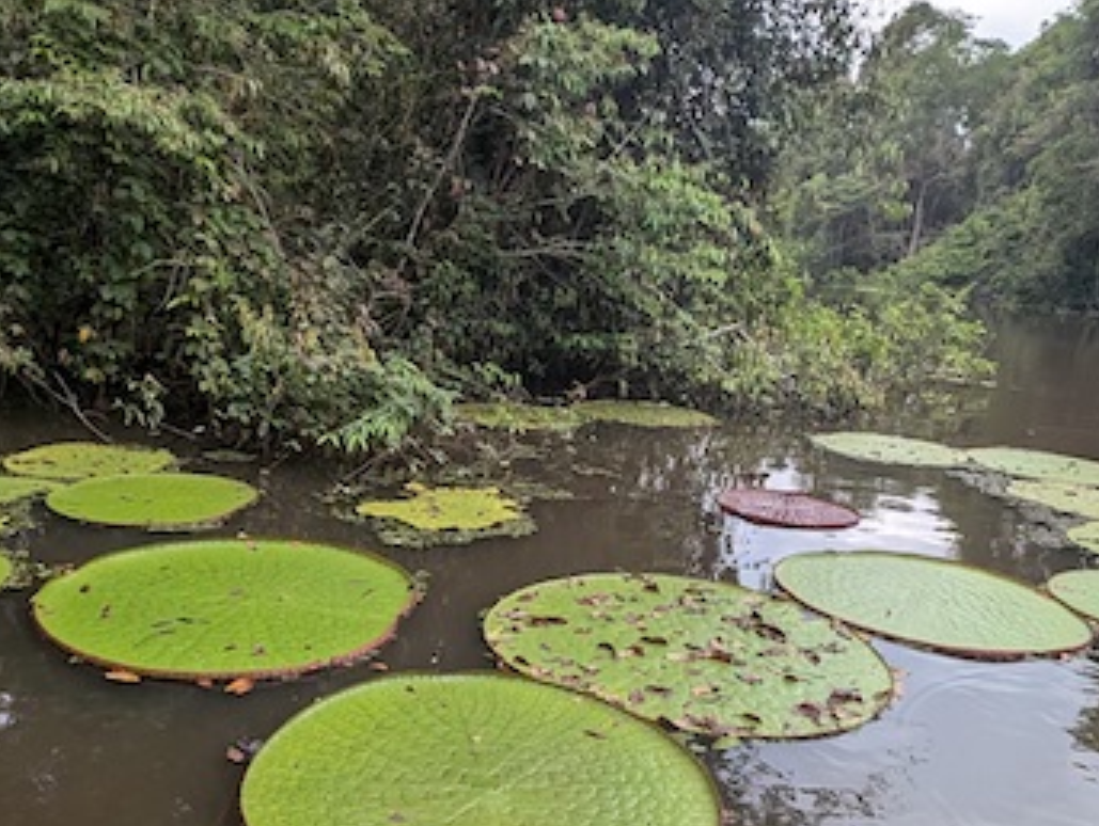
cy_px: 525
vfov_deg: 49.3
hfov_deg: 63.3
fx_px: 890
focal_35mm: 28
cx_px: 503
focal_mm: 2.23
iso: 68
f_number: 1.95
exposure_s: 1/165
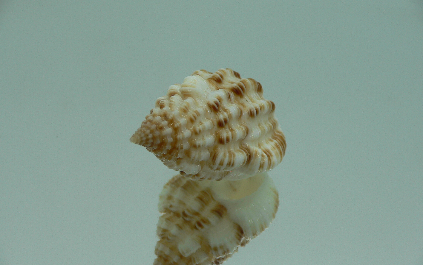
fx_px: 438
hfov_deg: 51.5
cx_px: 207
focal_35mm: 38
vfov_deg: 33.6
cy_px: 139
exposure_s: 1/60
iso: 80
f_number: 2.8
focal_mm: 4.6
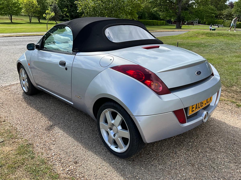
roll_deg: -4.2
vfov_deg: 48.2
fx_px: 202
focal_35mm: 29
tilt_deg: -20.1
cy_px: 90
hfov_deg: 61.7
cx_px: 120
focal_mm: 3
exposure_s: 1/1098
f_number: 1.8
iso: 25
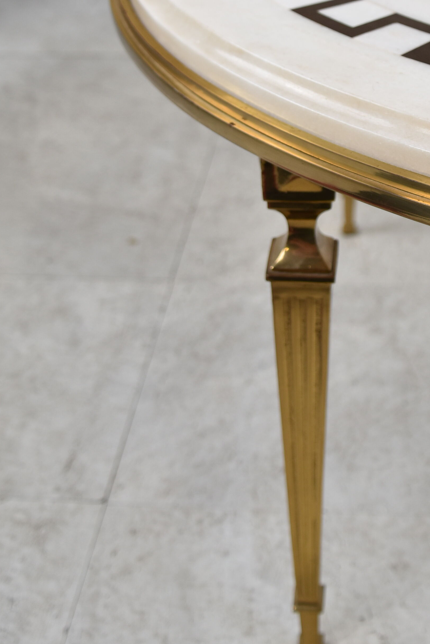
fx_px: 1037
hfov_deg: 23.2
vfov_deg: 33.6
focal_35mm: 58
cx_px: 325
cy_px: 137
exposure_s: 1/40
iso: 250
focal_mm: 21
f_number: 3.5
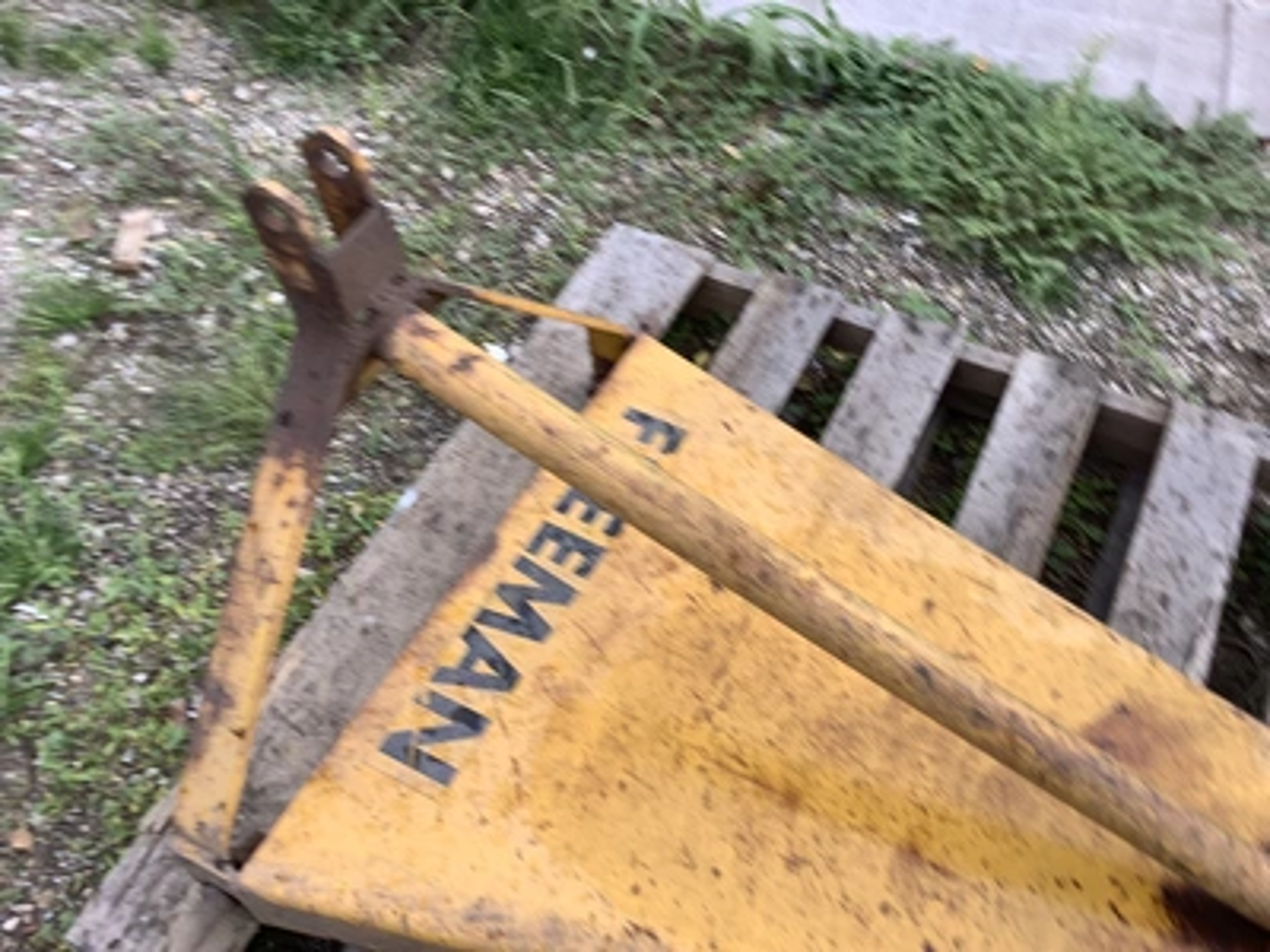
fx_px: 1137
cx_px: 635
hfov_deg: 58.4
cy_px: 476
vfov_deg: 45.4
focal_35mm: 31
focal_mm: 3.3
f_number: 2.4
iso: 25
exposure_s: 1/120
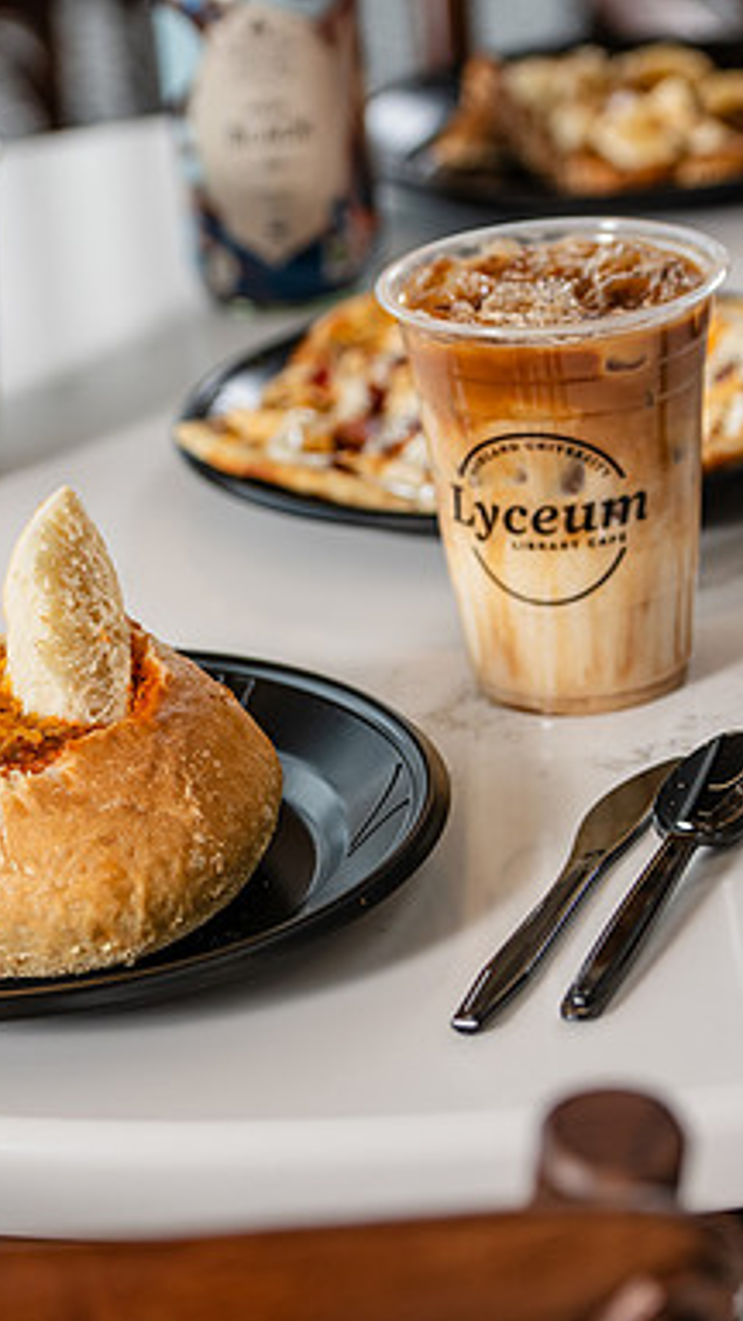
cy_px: 662
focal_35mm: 136
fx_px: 4763
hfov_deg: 8.9
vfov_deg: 15.8
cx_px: 96
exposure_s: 1/200
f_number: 4
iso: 500
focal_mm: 86
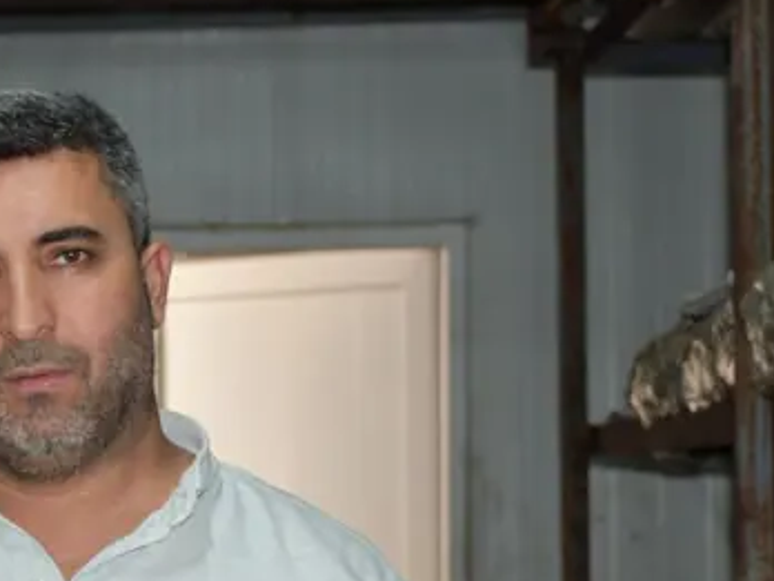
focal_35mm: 124
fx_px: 2773
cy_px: 548
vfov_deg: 11.9
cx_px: 107
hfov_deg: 15.7
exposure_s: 1/60
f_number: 4.2
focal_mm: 34
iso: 1250
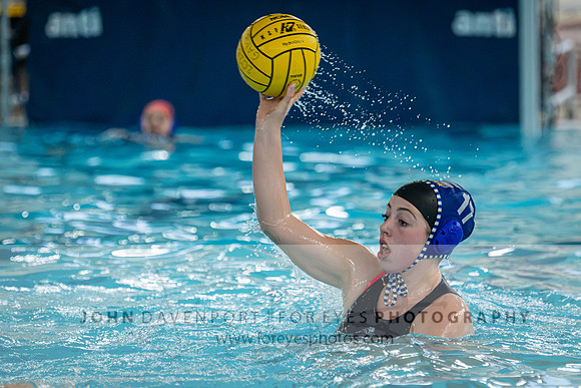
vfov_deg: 4.8
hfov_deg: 7.1
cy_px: 232
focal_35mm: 288
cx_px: 363
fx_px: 4656
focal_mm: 210
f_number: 4
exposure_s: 1/1000
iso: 10000
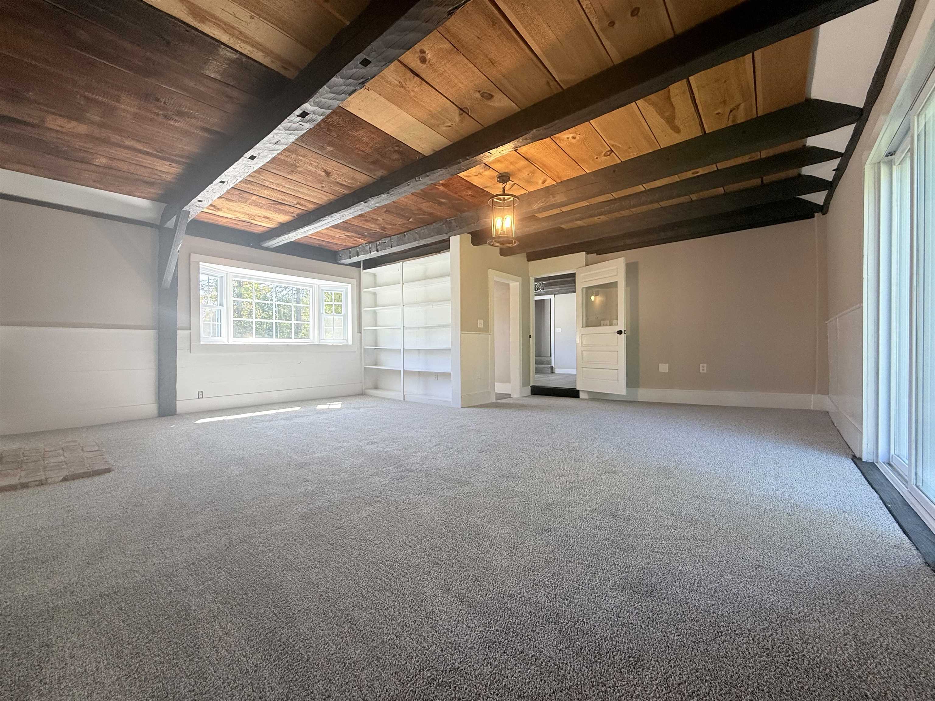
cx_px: 468
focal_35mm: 14
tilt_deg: +0.1
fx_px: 378
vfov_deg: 85.7
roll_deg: +0.2
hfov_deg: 102.1
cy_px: 350
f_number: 2.2
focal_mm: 2.22
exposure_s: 1/120
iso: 100
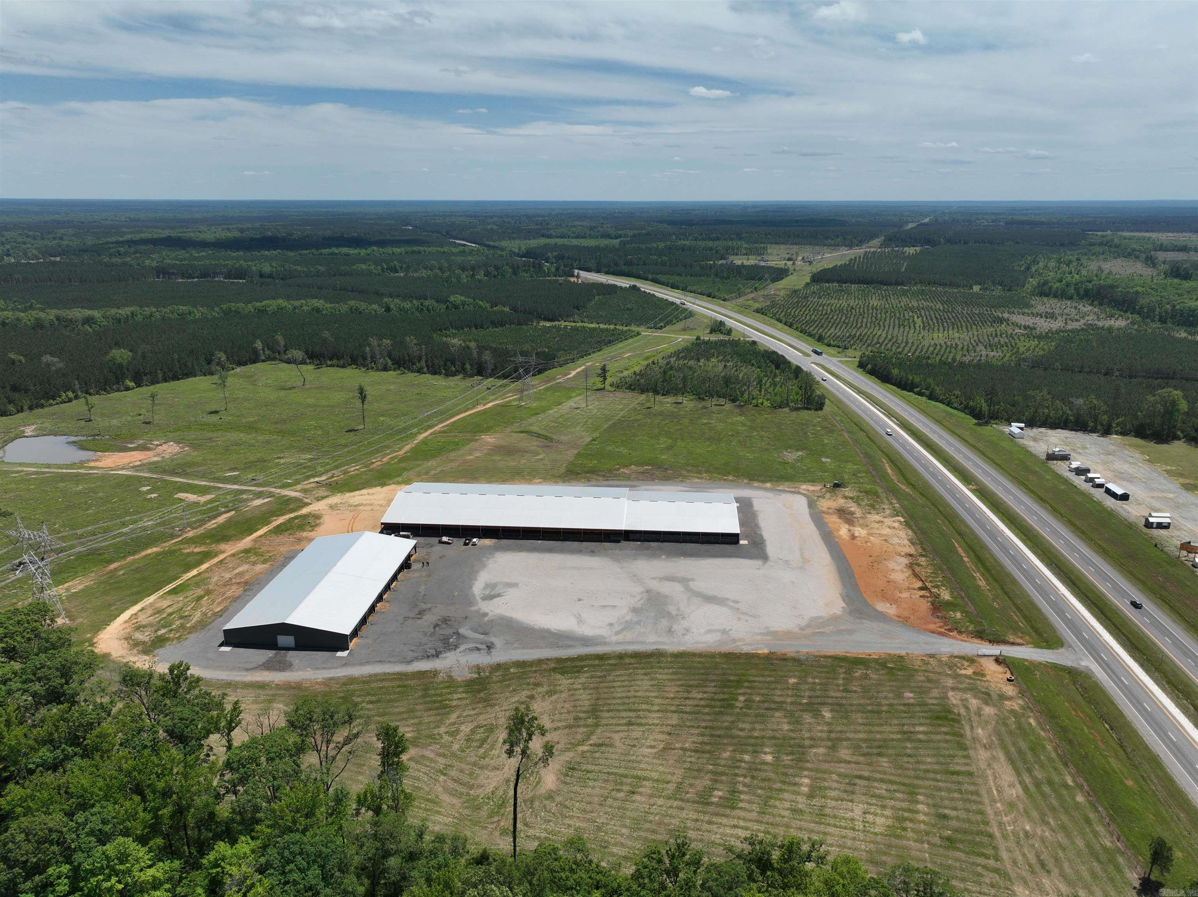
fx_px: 830
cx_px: 599
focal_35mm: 24
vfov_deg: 56.8
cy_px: 448
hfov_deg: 71.6
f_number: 2.8
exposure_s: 1/3000
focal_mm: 12.29
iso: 110
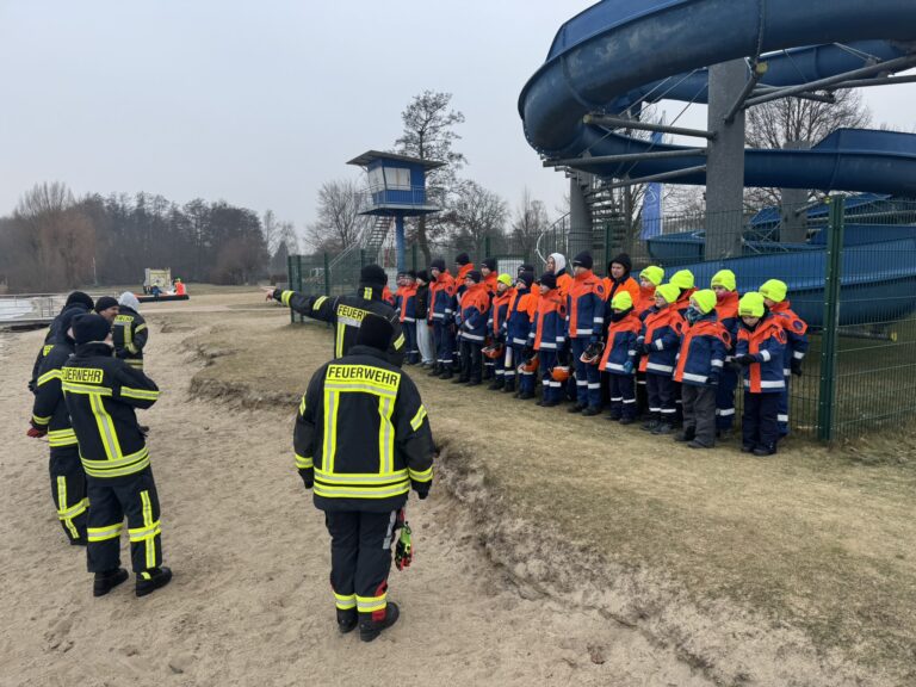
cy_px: 344
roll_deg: +1.9
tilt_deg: -5.9
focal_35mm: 24
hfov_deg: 71.6
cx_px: 458
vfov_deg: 56.8
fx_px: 635
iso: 50
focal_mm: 6.76
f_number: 1.78
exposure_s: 1/123
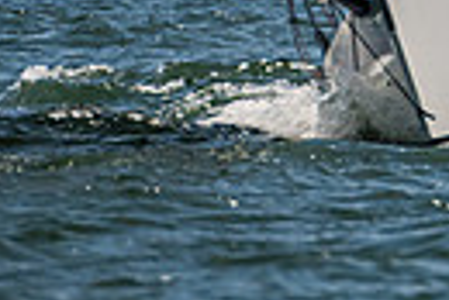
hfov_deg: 1.1
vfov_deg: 0.7
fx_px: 23611
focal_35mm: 1891
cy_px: -445
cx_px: 664
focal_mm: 310
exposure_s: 1/3200
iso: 400
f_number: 8
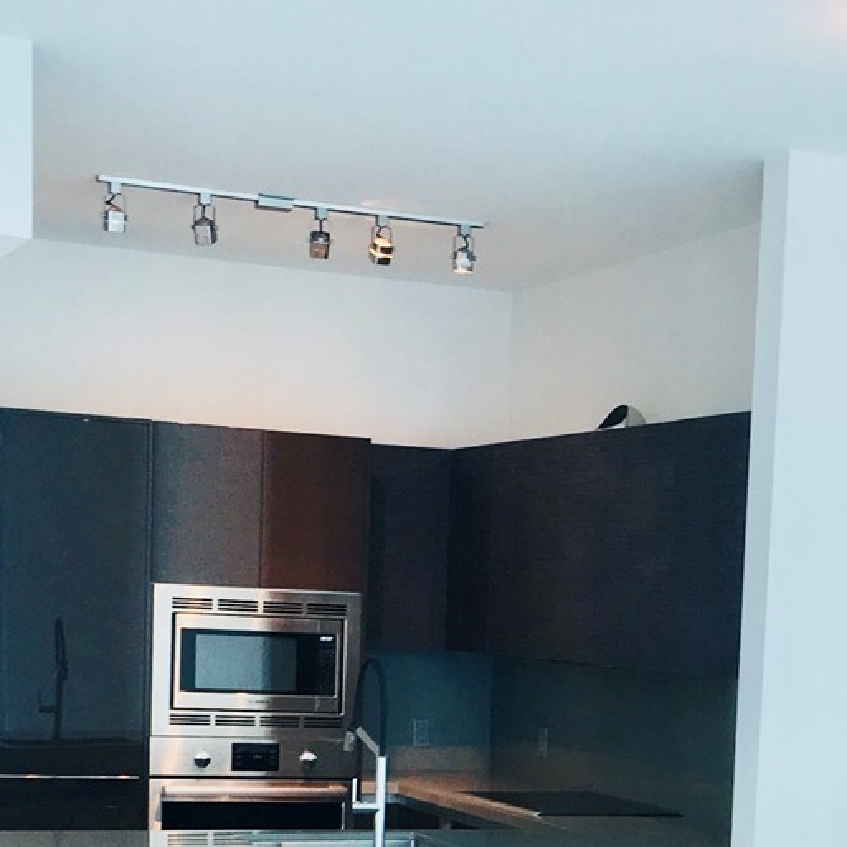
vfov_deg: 20.7
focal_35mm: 80
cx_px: 614
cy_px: 911
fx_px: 2215
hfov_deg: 21.5
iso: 32
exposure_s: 1/60
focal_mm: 4.15
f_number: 2.2
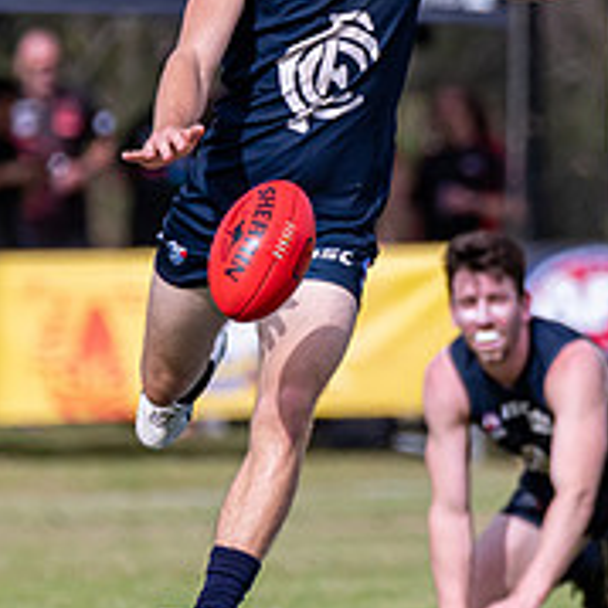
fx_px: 28695
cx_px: 383
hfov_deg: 1.2
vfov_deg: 1.2
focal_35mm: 1444
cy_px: 211
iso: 800
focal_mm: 420
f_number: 6.3
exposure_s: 1/3200
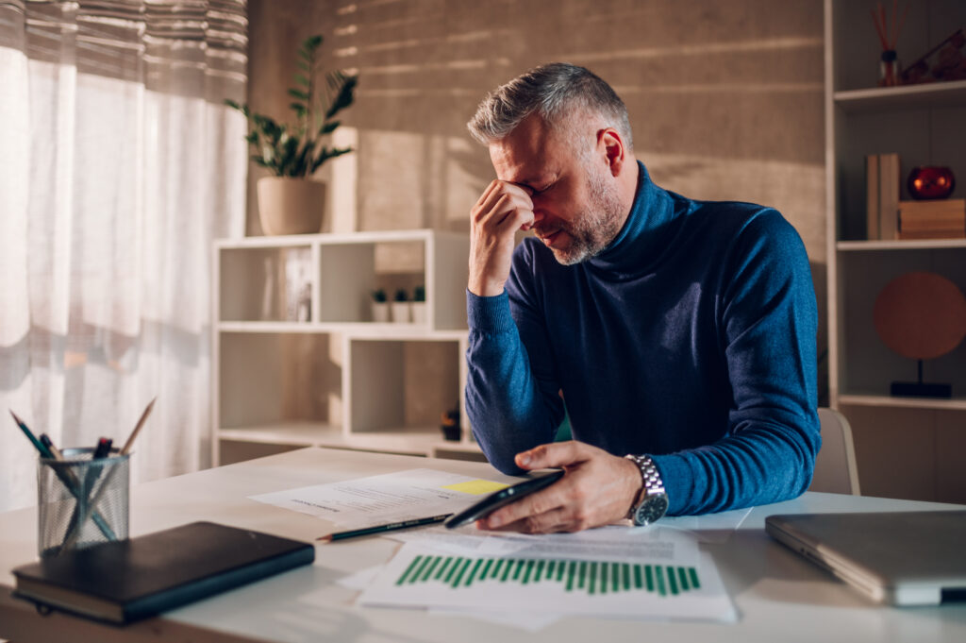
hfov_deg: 54.5
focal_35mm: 35
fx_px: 938
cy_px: 322
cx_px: 483
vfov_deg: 37.8
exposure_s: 1/200
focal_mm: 35
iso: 320
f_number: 1.8
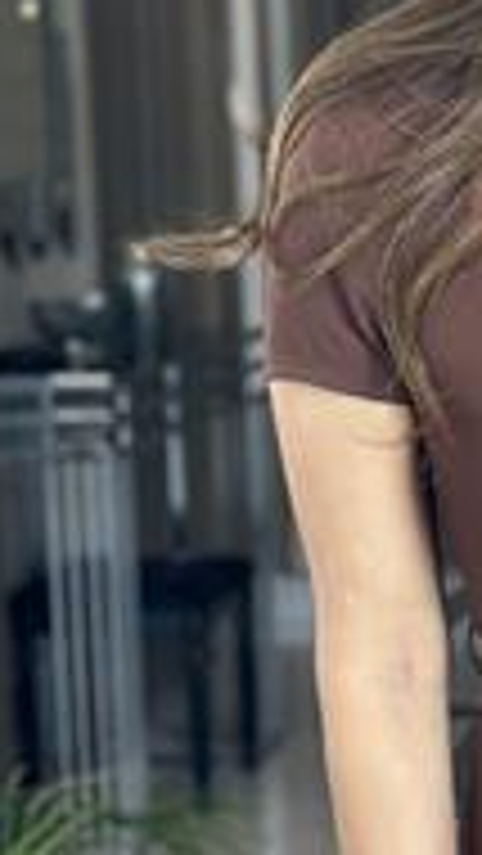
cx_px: 662
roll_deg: +3.2
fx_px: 3155
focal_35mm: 139
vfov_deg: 15.4
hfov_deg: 8.6
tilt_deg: -17.3
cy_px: 446
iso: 125
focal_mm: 6.86
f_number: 1.78
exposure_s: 1/88
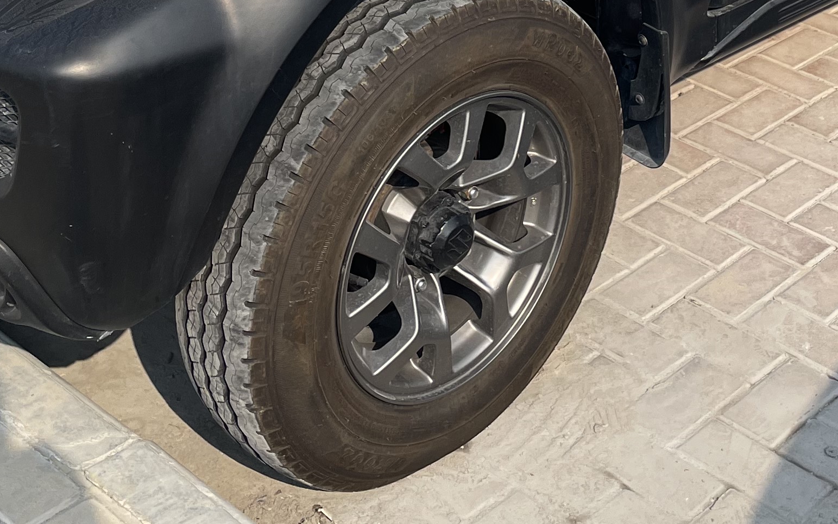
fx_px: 1645
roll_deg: -1.4
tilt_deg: -14.1
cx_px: 482
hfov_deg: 28.5
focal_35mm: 72
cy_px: -193
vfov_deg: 16.9
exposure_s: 1/2681
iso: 32
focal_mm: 4.2
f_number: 1.6
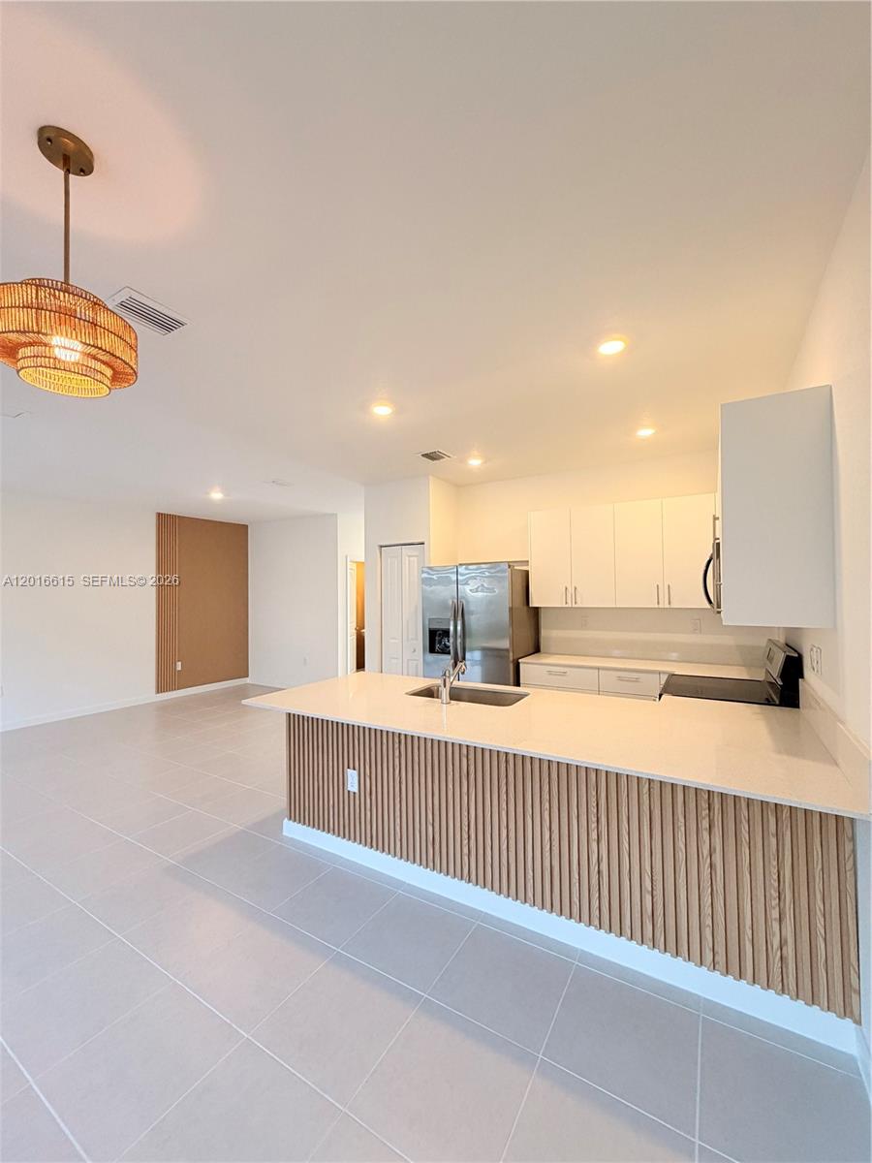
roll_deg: +1.0
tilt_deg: +1.6
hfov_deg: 85.7
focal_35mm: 14
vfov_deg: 102.1
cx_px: 436
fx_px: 470
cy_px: 582
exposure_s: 1/120
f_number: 2.2
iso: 200
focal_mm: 2.22
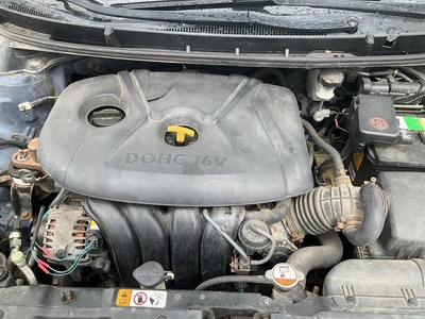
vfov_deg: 48.2
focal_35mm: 29
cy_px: 160
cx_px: 212
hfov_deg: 61.7
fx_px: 356
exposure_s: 1/312
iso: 25
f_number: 1.8
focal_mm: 3
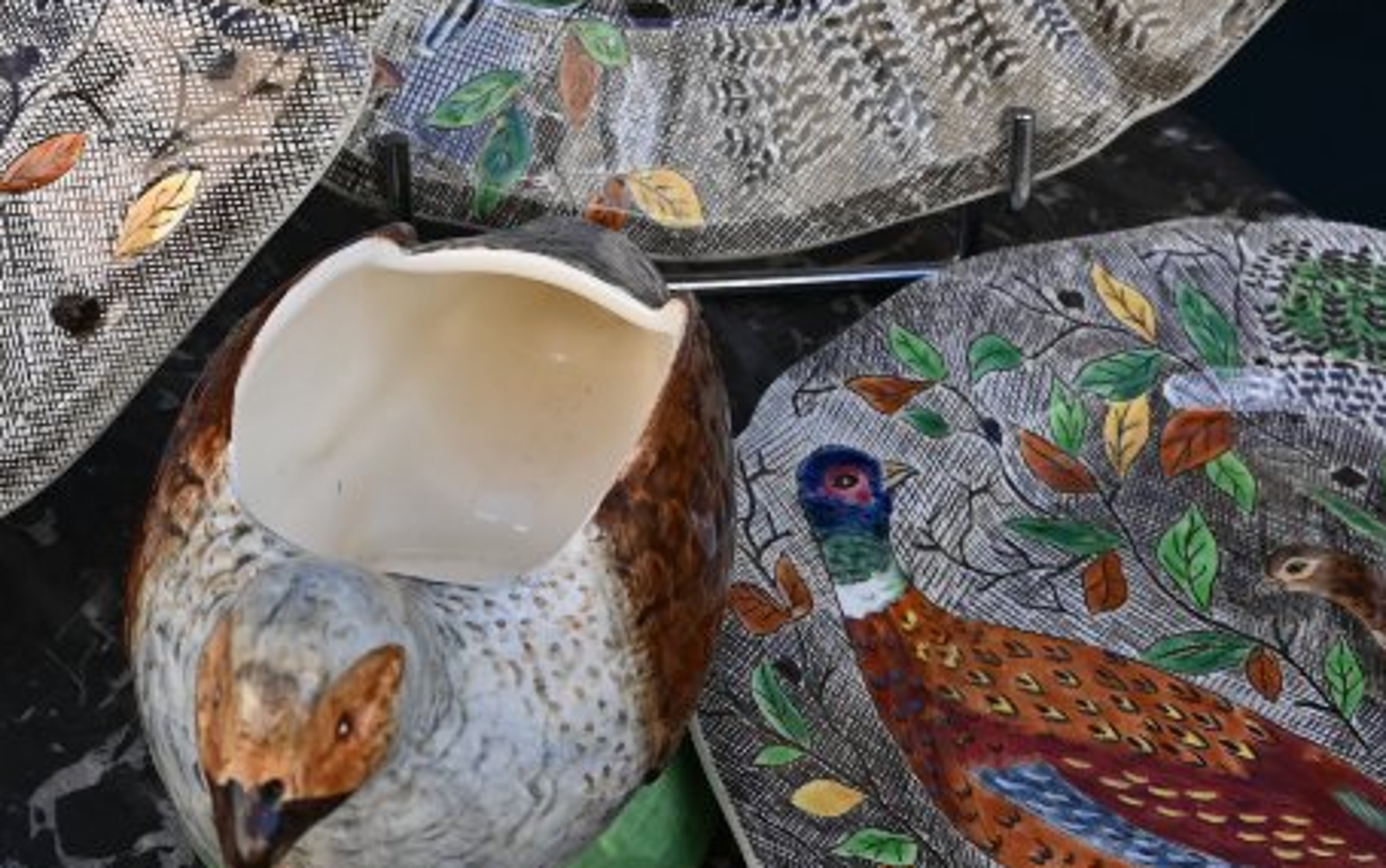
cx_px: 21
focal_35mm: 95
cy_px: -158
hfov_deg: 21.2
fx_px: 3578
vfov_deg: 13.5
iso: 200
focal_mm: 23.5
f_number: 5
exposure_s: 1/250
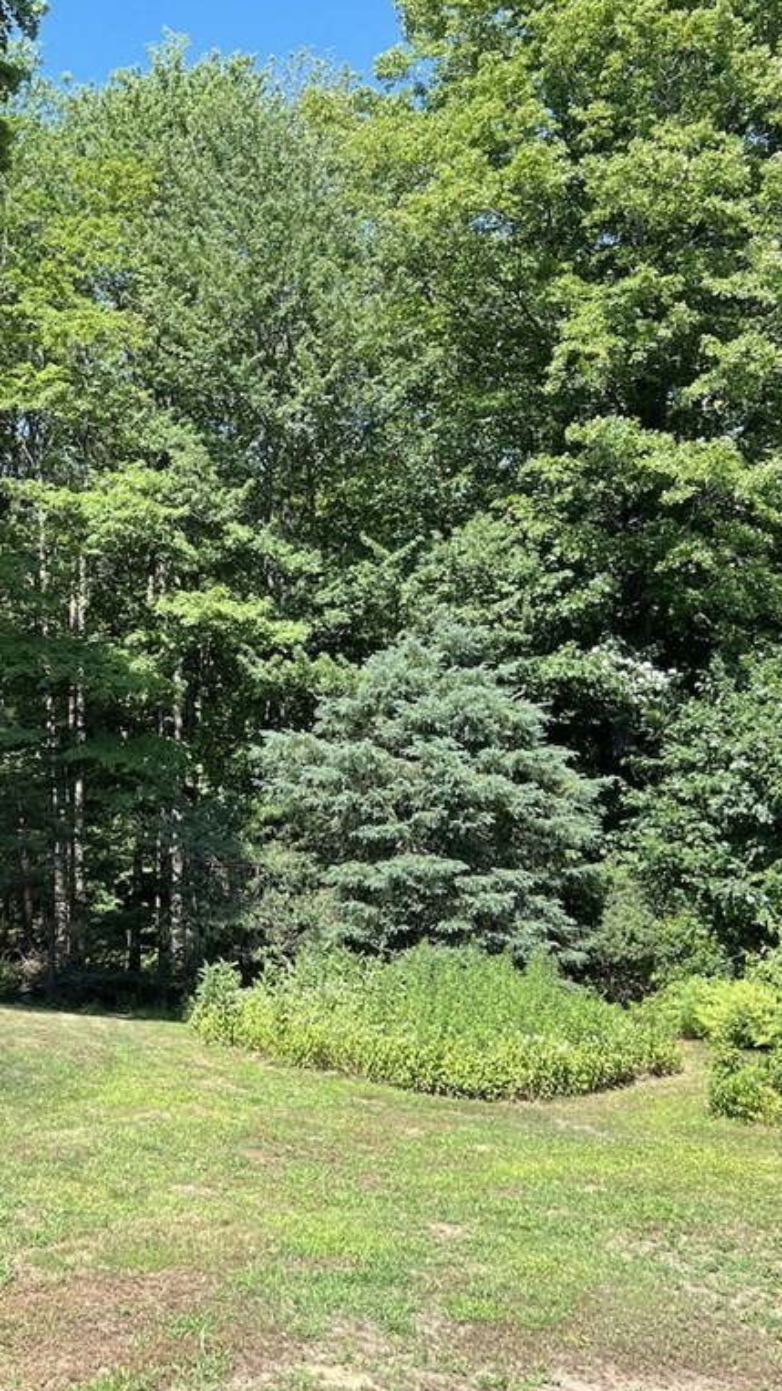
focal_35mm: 38
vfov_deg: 52.8
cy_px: 695
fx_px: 1401
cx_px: 117
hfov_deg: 30.2
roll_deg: -0.7
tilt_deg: +3.5
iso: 50
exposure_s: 1/902
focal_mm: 5.7
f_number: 1.5
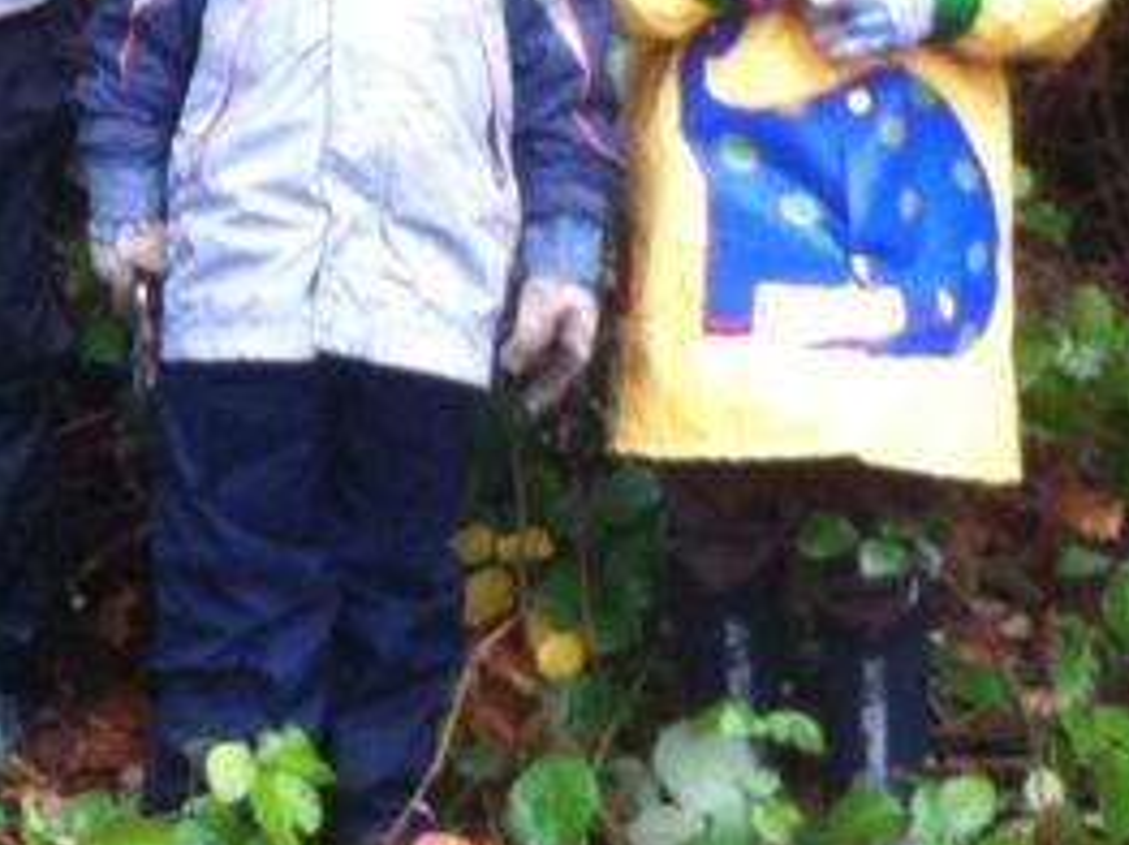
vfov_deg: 8.5
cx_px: -491
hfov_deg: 11.2
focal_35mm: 171
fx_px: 5572
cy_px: -388
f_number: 2.8
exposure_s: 1/15
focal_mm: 3.85
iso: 80
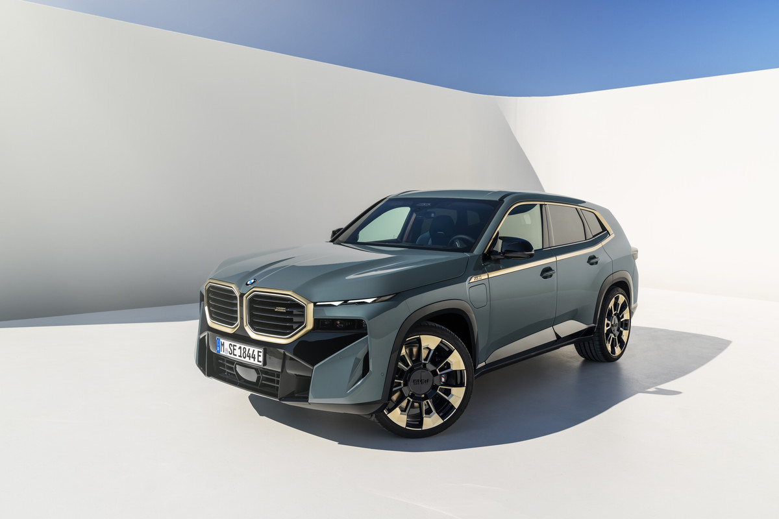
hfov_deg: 61.9
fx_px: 649
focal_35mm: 30
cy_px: 260
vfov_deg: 43.6
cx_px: 390
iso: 100
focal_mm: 30
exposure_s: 1/200
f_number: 5.6
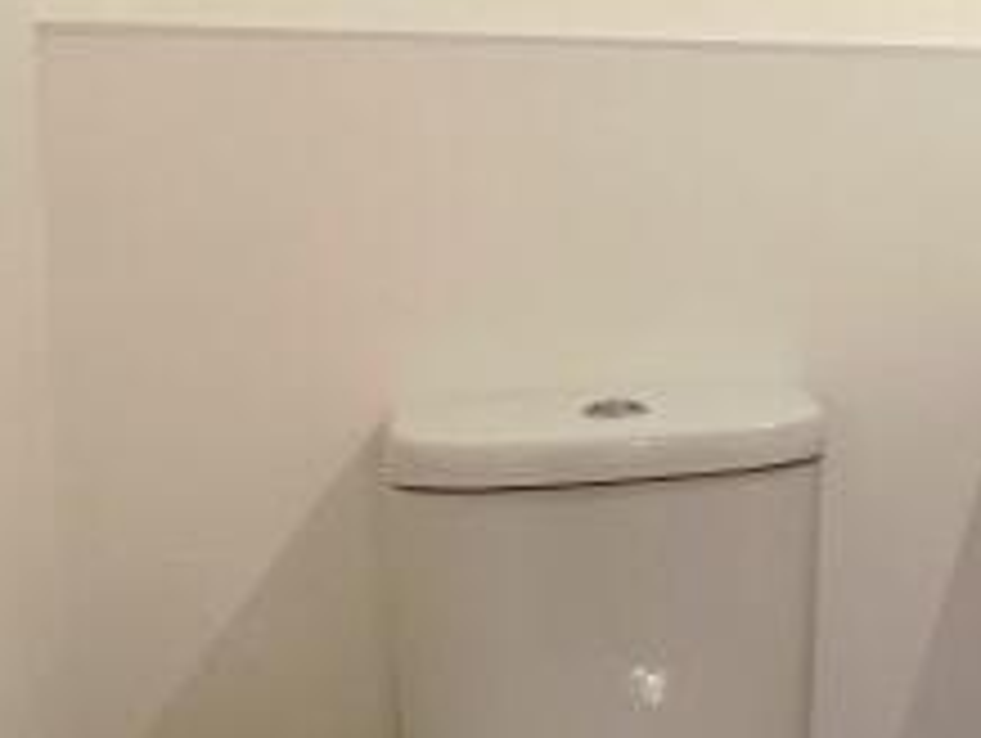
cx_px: 1566
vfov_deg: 23.9
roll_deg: -1.7
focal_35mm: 61
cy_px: 207
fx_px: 1731
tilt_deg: -4.5
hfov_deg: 23.5
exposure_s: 1/50
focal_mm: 1.57
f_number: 1.8
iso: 125
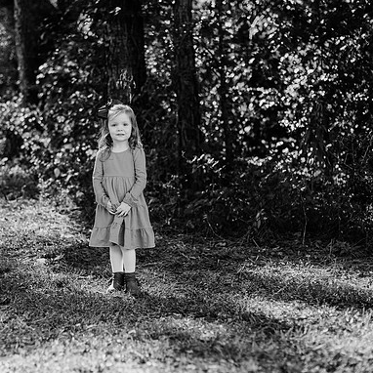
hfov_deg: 24.6
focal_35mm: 70
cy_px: 185
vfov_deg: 24.7
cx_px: 130
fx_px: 853
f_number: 2
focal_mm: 50
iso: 200
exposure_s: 1/1000
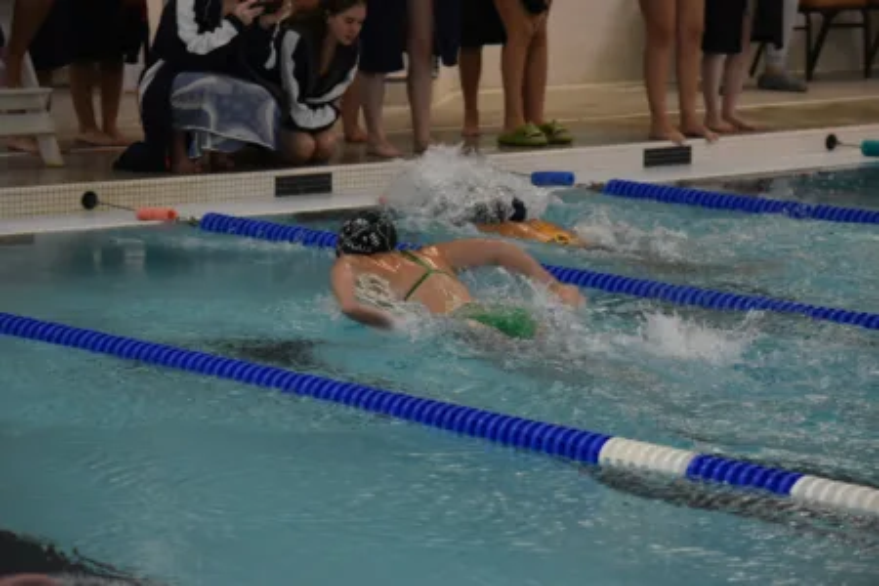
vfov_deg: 9.9
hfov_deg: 14.9
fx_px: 3369
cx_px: 440
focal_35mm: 138
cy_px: 293
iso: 1400
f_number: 4.5
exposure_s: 1/125
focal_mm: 92
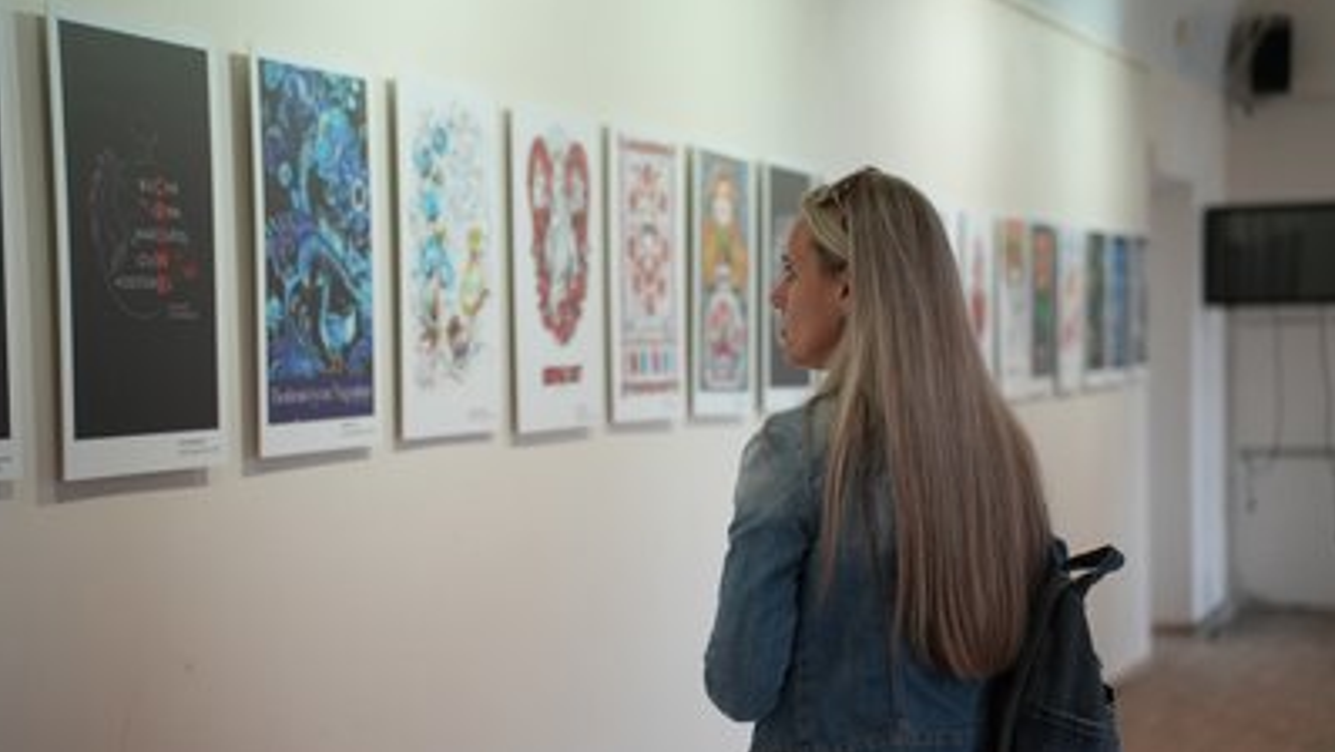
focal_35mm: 79
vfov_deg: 15.3
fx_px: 2797
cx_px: 668
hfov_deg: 26.8
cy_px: 441
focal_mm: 75
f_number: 2.8
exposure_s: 1/400
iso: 2500
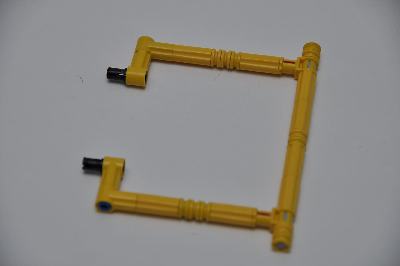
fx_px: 1998
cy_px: 133
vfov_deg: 7.6
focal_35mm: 180
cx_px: 200
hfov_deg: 11.4
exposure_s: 1/60
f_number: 5.3
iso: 200
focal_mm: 120
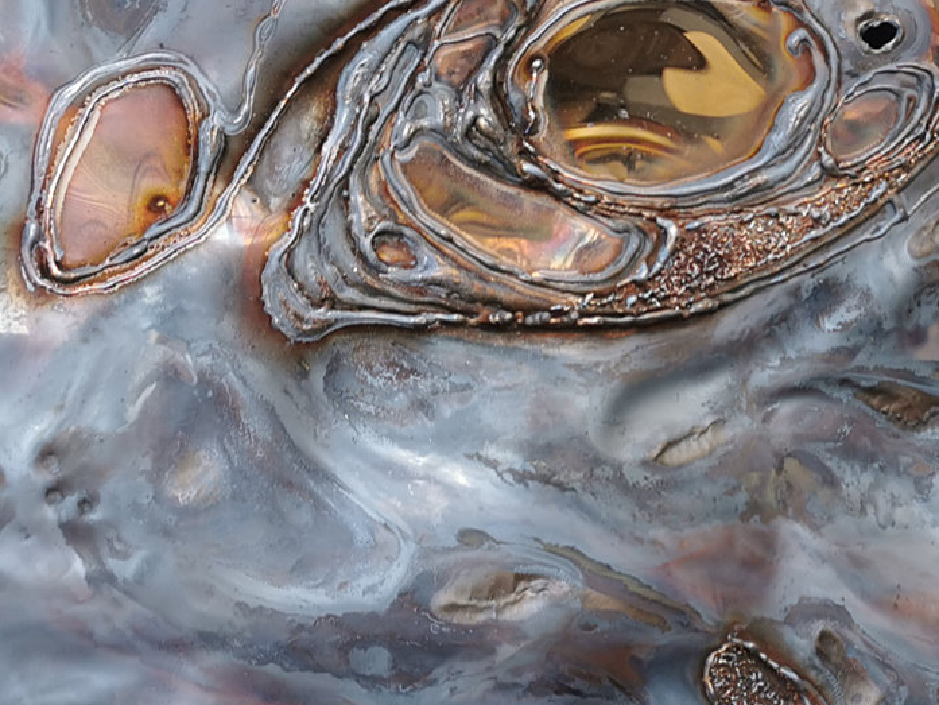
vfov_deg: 23.6
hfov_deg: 29.7
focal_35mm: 62
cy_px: 285
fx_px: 1682
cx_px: 869
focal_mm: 5.6
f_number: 1.6
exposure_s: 1/238
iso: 50
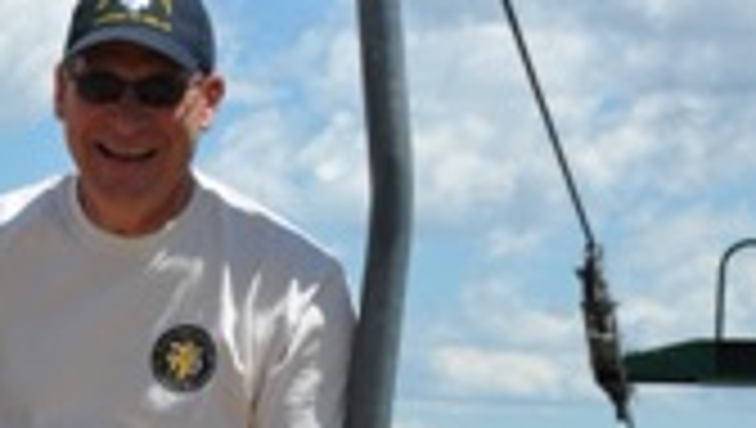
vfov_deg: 5.7
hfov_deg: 9.8
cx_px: -261
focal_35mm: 215
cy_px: 182
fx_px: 4315
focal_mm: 48
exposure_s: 1/500
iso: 200
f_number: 11
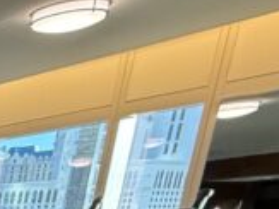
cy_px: 485
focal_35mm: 88
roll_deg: +0.2
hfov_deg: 13.3
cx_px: -455
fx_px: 709
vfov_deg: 13.1
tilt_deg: -19.1
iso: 200
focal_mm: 2.22
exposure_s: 1/120
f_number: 2.2
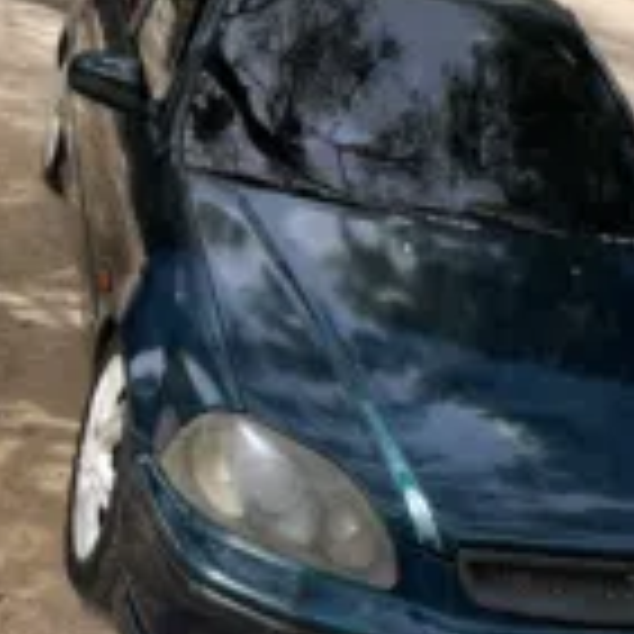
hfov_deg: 26.3
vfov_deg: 26.2
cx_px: 432
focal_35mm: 65
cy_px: 166
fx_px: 1347
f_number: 1.5
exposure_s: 1/1326
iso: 50
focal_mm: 5.7
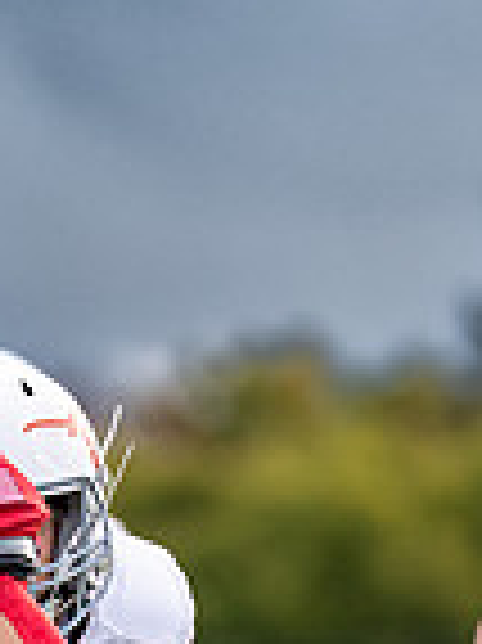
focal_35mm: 1261
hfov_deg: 1.2
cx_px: 107
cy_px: 877
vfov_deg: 1.6
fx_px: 23446
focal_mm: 200
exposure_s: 1/2000
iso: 400
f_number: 2.8
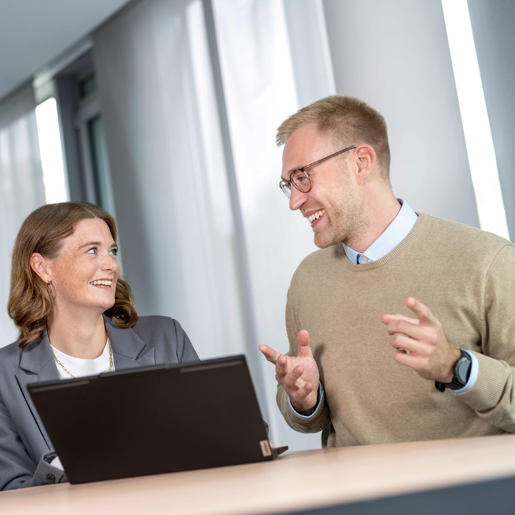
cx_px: 178
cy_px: 257
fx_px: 1077
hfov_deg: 26.8
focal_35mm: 64
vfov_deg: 26.9
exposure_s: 1/80
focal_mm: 50
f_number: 2.5
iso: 160
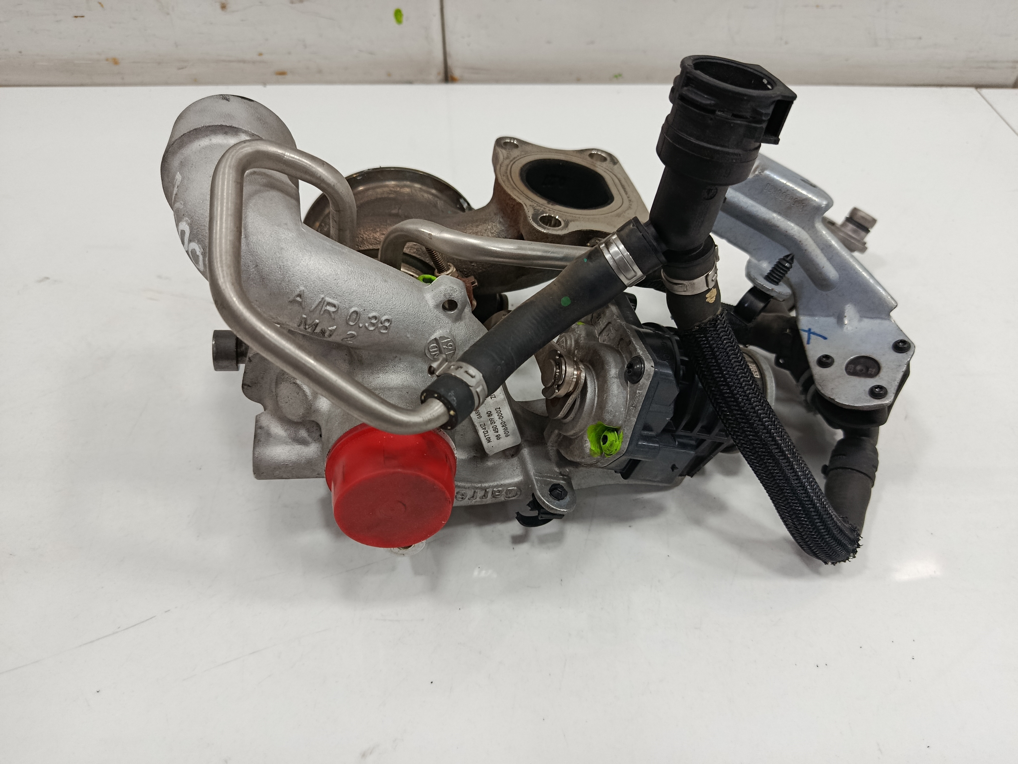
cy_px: 382
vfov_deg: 56.8
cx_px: 509
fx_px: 706
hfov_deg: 71.6
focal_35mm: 24
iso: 1094
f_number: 1.7
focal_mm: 5.24
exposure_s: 1/100
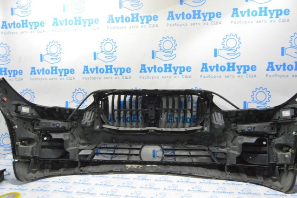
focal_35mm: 27
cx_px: 148
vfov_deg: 47.8
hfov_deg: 67.4
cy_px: 99
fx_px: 222
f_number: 20
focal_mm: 18
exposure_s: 1/13
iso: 6400
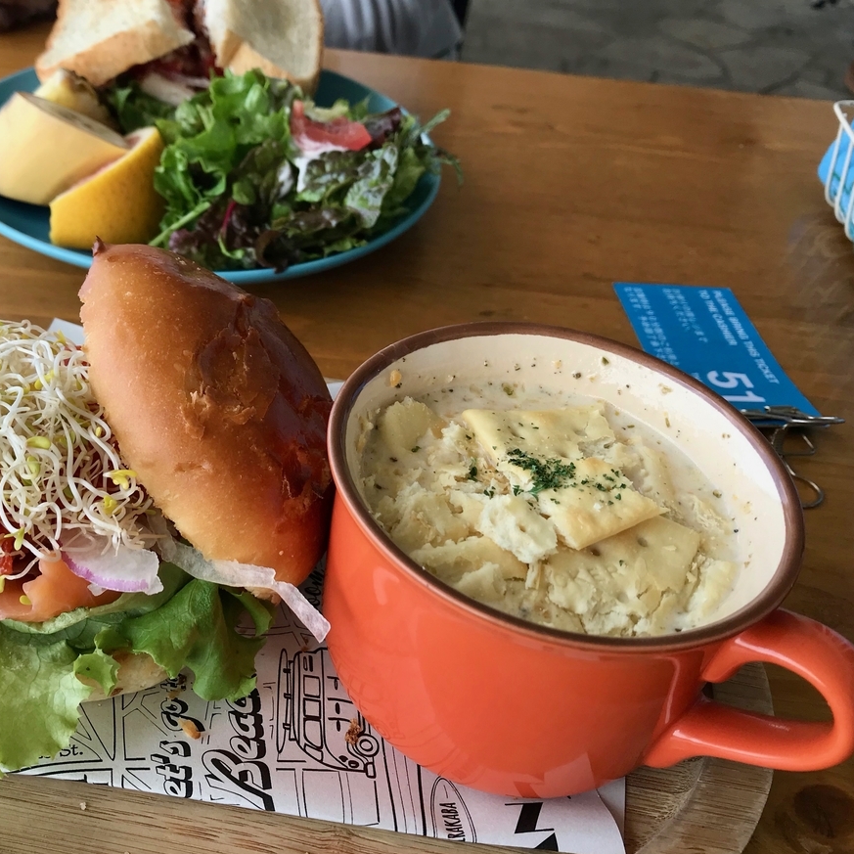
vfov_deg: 48.5
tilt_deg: -40.2
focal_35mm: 34
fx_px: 949
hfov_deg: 47.6
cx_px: 279
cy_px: 427
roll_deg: -6.3
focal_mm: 3.99
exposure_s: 1/360
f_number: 1.8
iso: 20
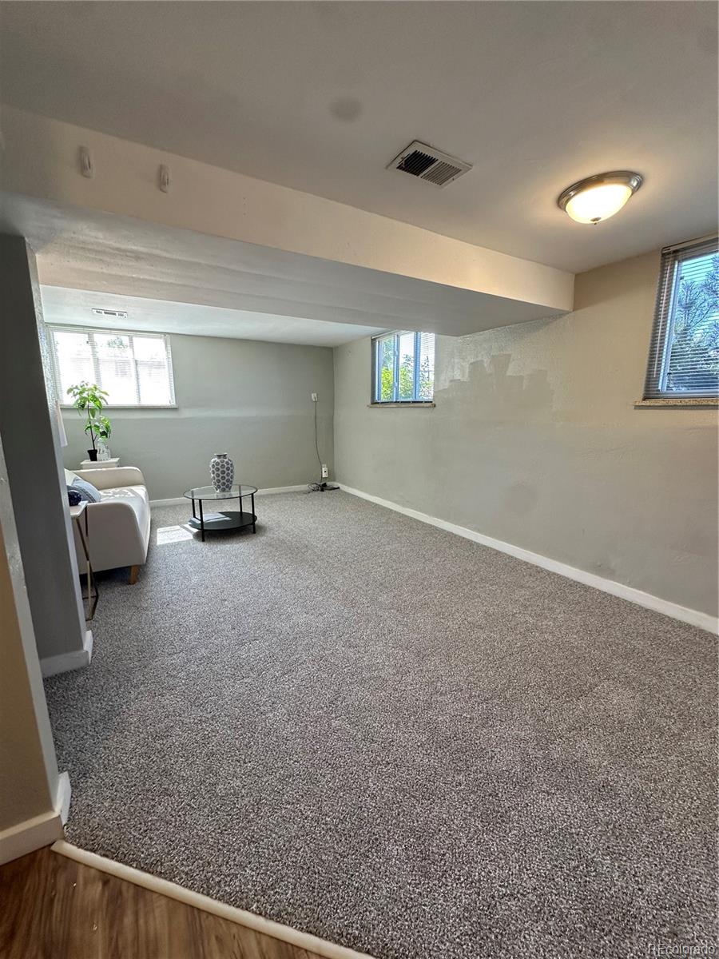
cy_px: 480
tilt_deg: -10.3
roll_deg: -0.5
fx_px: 388
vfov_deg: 102.1
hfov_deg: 85.7
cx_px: 360
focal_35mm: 14
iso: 125
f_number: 2.2
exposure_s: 1/120
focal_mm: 2.22
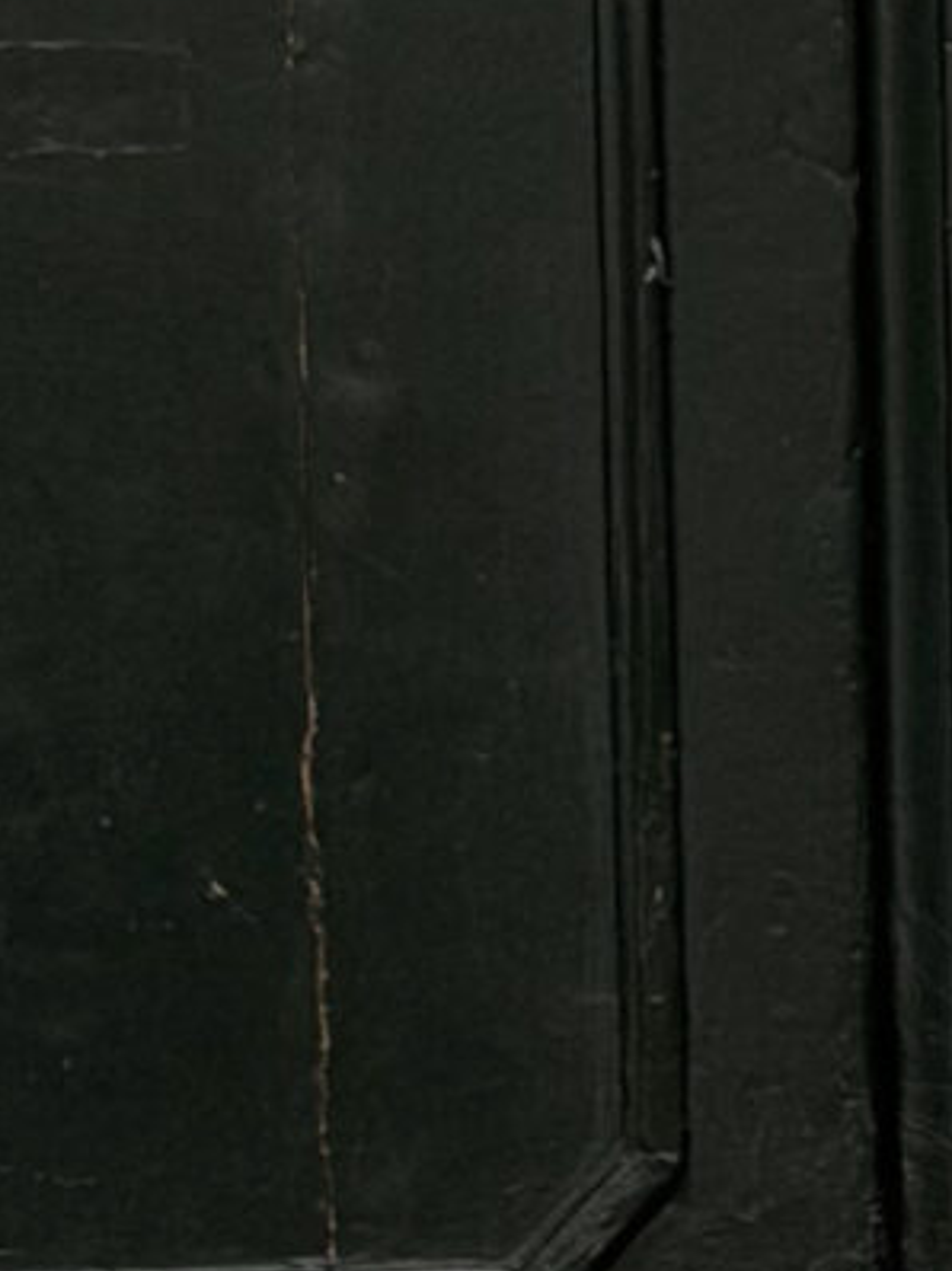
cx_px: 2798
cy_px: 1214
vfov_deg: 6.4
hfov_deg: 4.6
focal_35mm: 309
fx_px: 11343
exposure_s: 1/1642
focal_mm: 6.76
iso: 80
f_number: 1.78
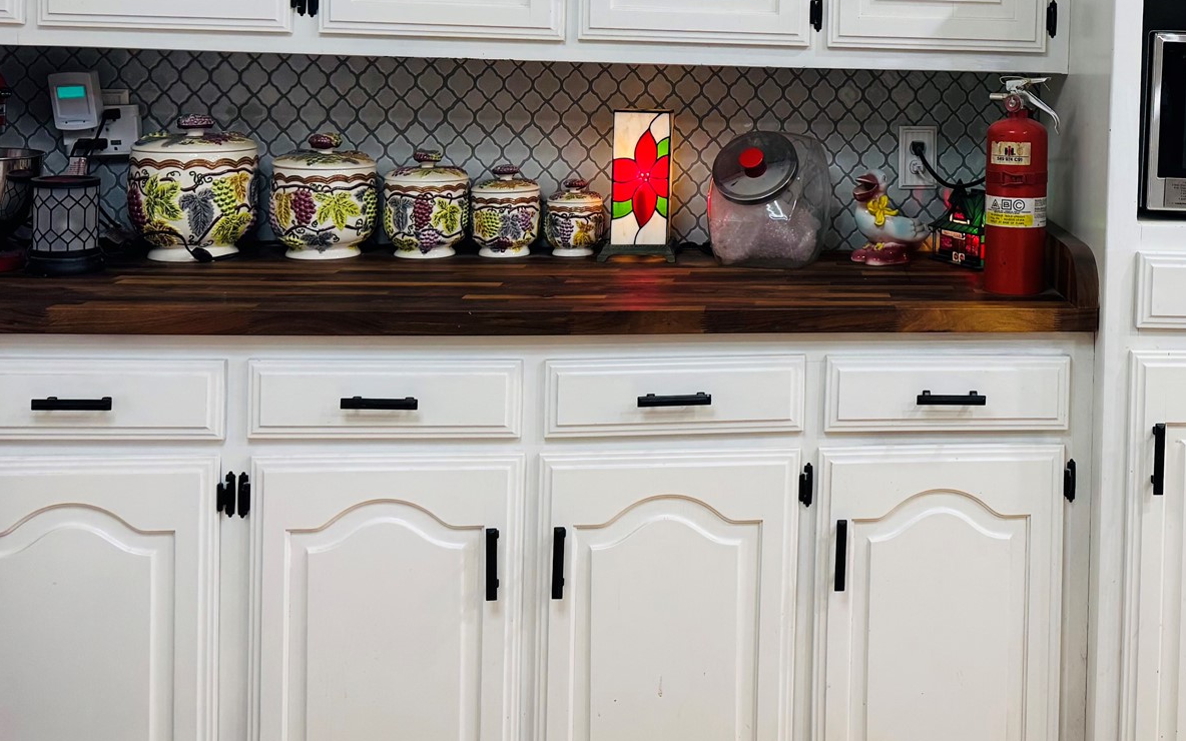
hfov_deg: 42.7
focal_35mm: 44
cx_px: 991
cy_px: 73
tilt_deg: -2.9
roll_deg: -2.3
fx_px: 1422
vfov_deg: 28.1
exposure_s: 1/120
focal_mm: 6.76
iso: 200
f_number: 1.78
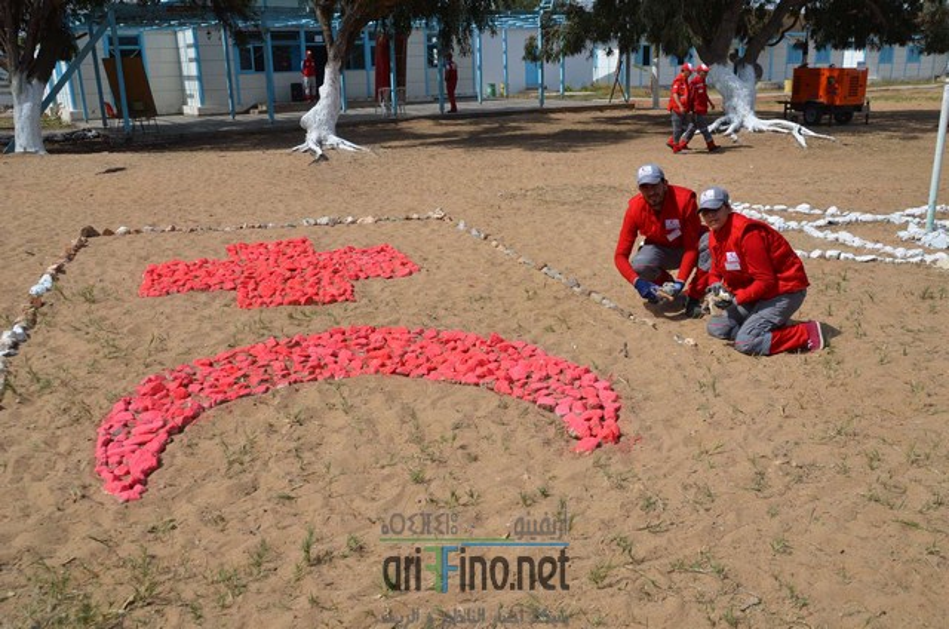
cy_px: 314
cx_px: 474
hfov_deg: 59.6
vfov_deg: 41.5
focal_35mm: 32
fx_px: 829
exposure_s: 1/320
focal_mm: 21
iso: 100
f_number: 9
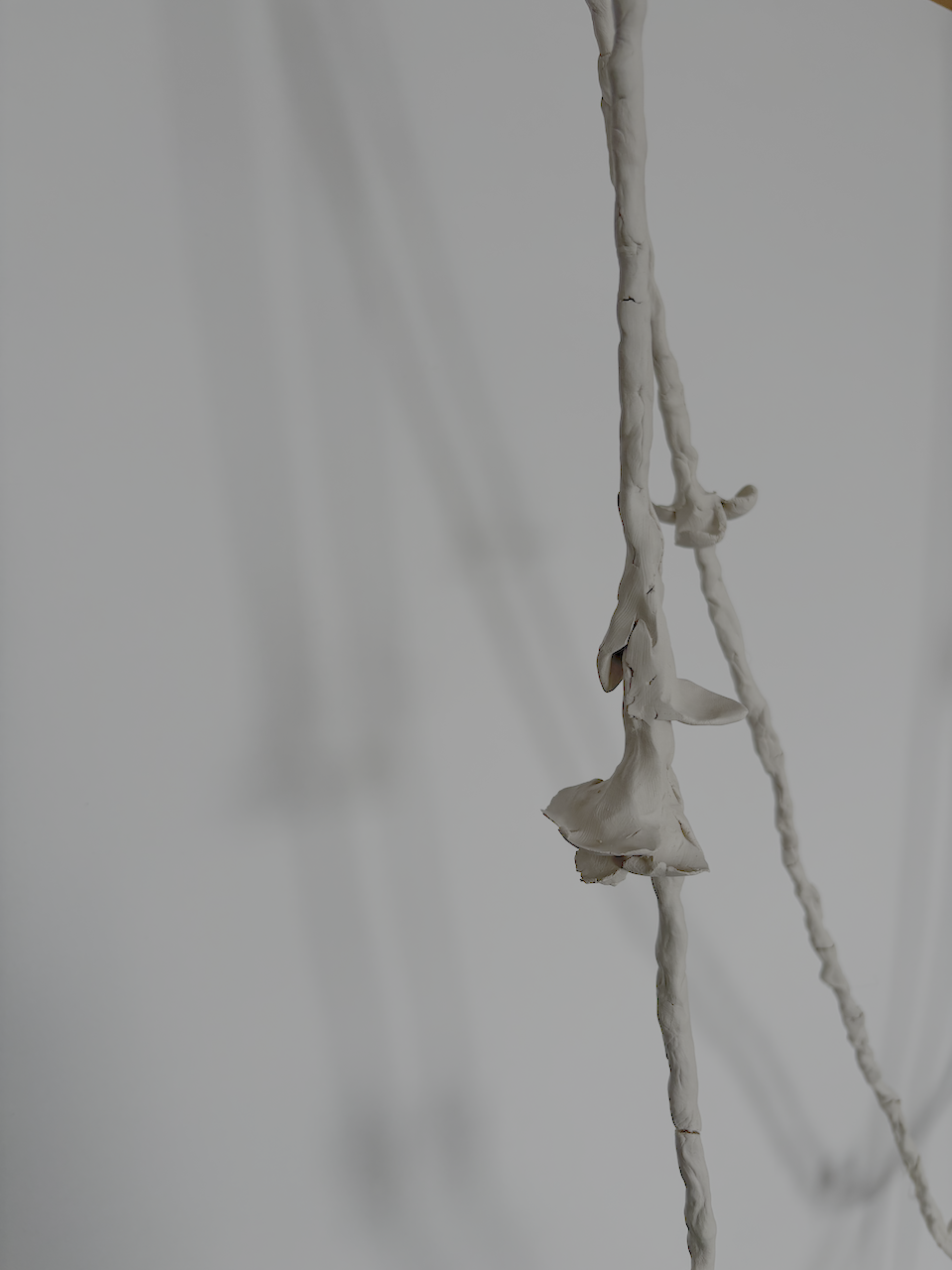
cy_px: 635
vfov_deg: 67.3
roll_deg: -0.8
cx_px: 476
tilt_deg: -9.7
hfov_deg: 53.1
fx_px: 953
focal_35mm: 26
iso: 125
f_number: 1.6
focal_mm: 5.96
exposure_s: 1/103
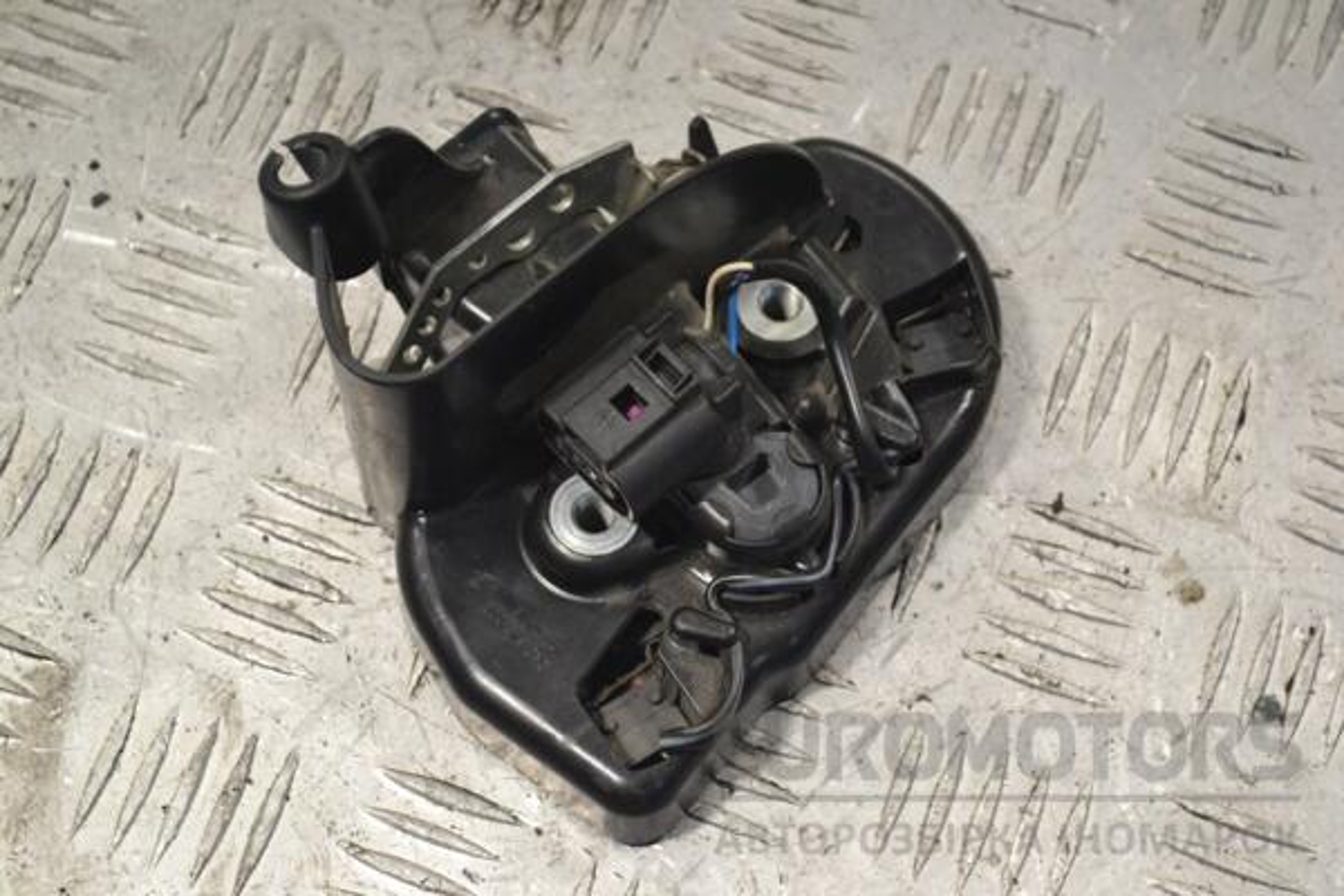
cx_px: 672
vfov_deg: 16.6
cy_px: 448
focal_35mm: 82
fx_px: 3080
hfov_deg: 24.6
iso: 3200
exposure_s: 1/400
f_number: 5.6
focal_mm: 55
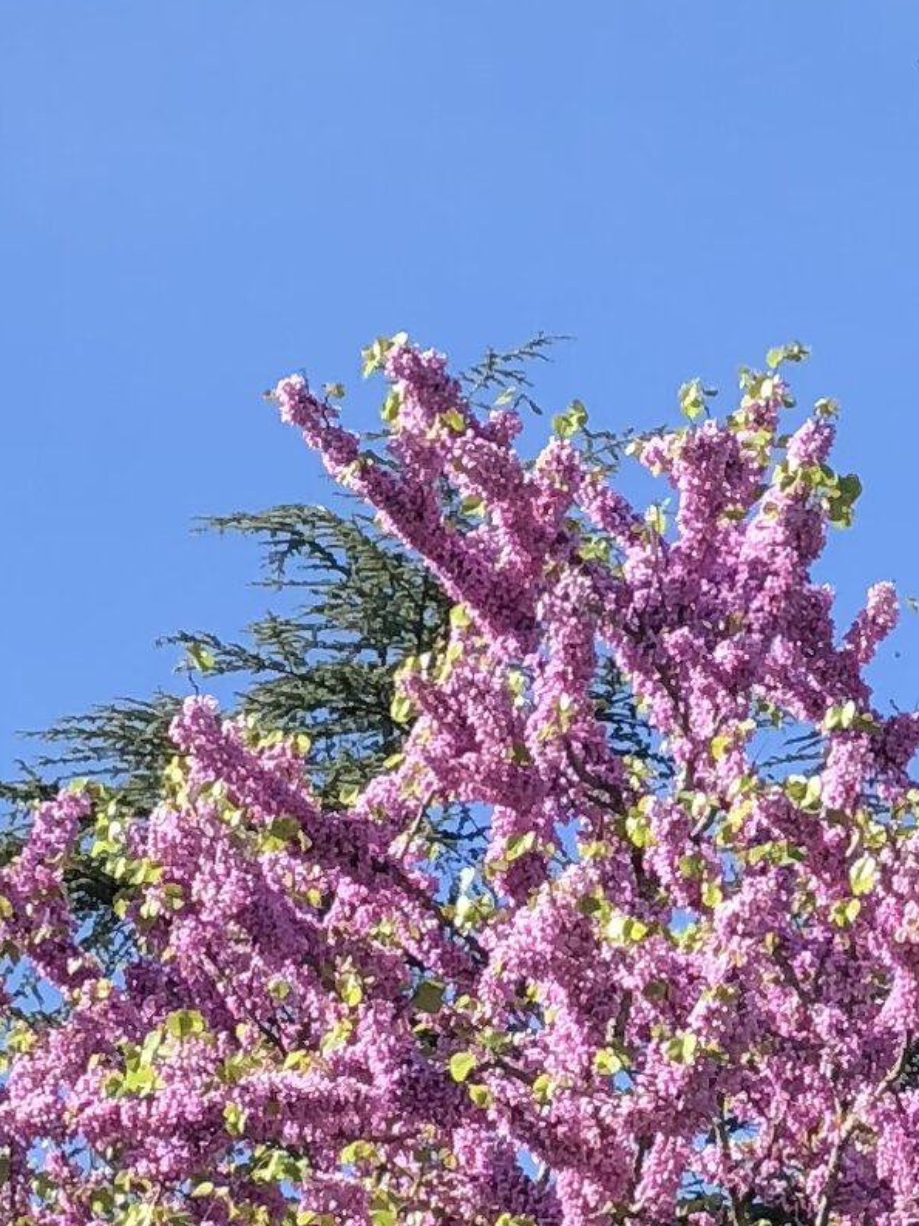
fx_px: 9279
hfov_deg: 5.7
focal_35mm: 262
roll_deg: +0.7
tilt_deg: +9.9
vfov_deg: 7.2
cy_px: 2801
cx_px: -59
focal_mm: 6
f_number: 2.4
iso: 16
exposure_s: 1/432
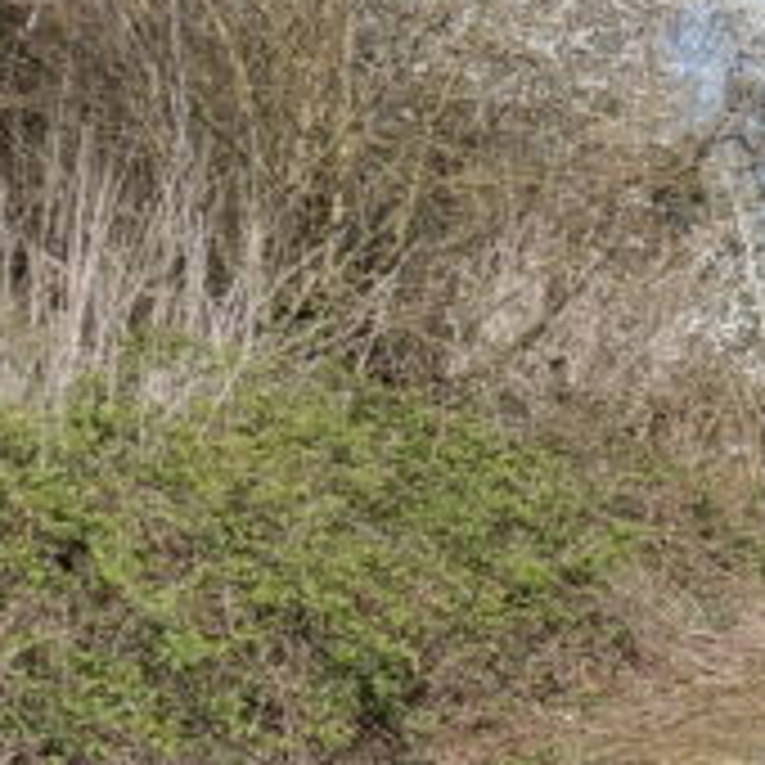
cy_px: 914
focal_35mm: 128
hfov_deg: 12.8
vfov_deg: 13.3
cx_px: 1184
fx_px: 3200
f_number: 3.4
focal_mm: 4.3
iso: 80
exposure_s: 1/800
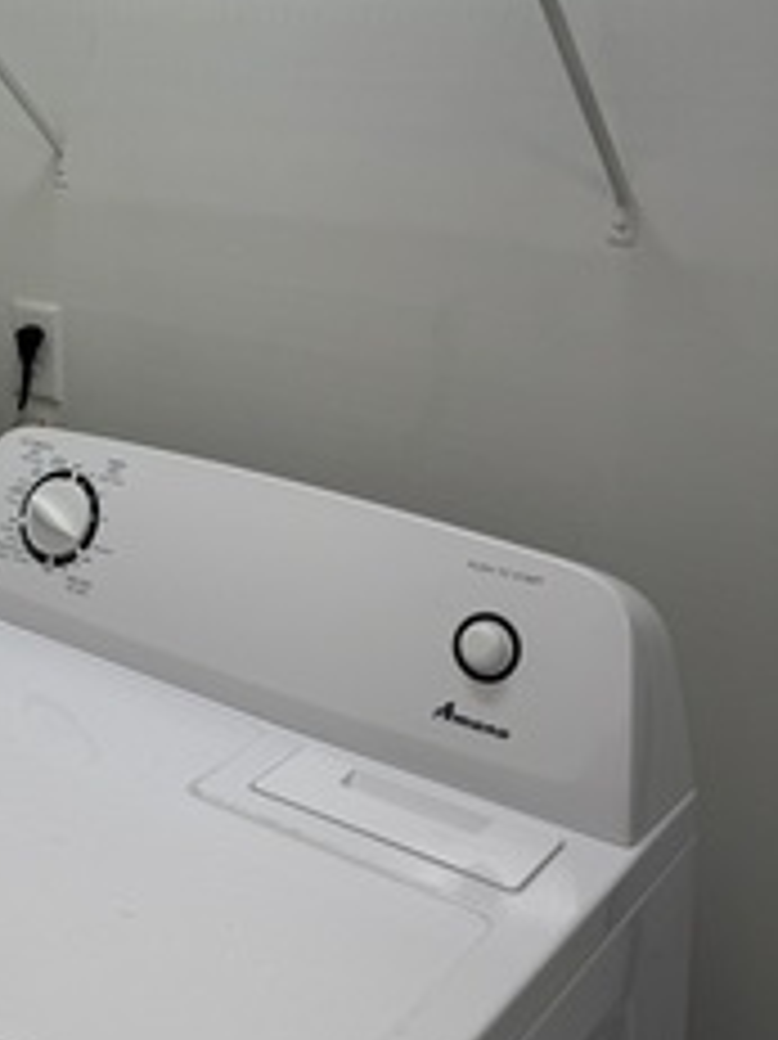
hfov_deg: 26.1
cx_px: -56
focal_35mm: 52
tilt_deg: -7.4
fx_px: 1560
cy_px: 176
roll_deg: +0.8
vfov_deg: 35.4
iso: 64
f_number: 1.78
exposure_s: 1/243
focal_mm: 6.76
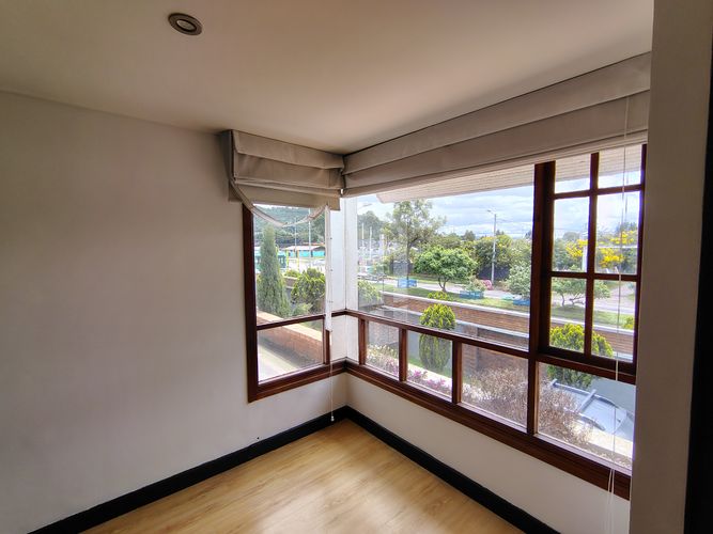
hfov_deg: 94.5
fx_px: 329
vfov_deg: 78.1
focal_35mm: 16
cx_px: 356
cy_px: 267
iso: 100
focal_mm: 2.13
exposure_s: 1/262
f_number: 2.2
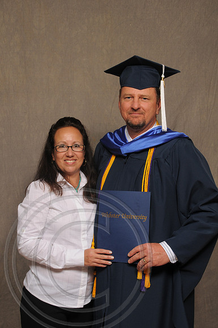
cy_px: 164
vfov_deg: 35.1
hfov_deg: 23.7
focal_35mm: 57
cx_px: 109
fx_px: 519
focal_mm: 38
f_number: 6.3
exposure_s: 1/60
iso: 200
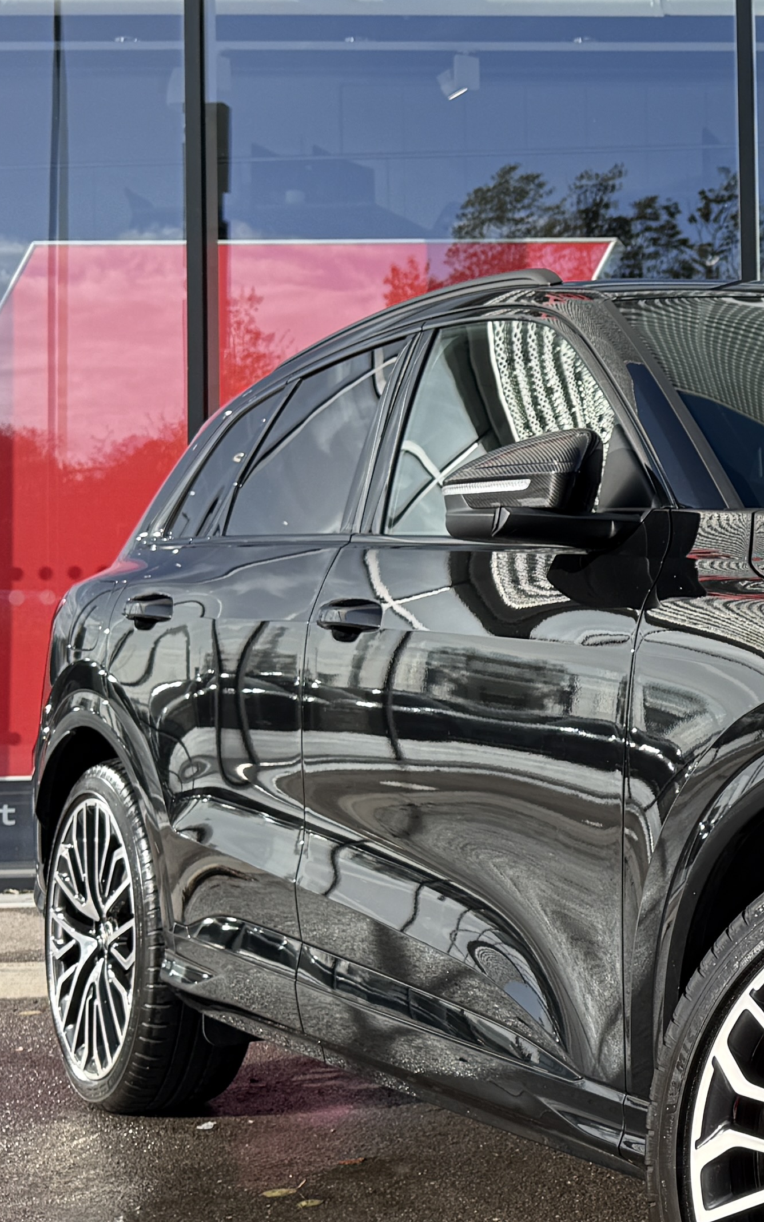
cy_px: 514
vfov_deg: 30.1
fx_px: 2265
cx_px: 1039
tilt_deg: +3.0
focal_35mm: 68
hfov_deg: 17.7
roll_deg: +1.1
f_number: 1.78
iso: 80
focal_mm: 6.76
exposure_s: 1/2232
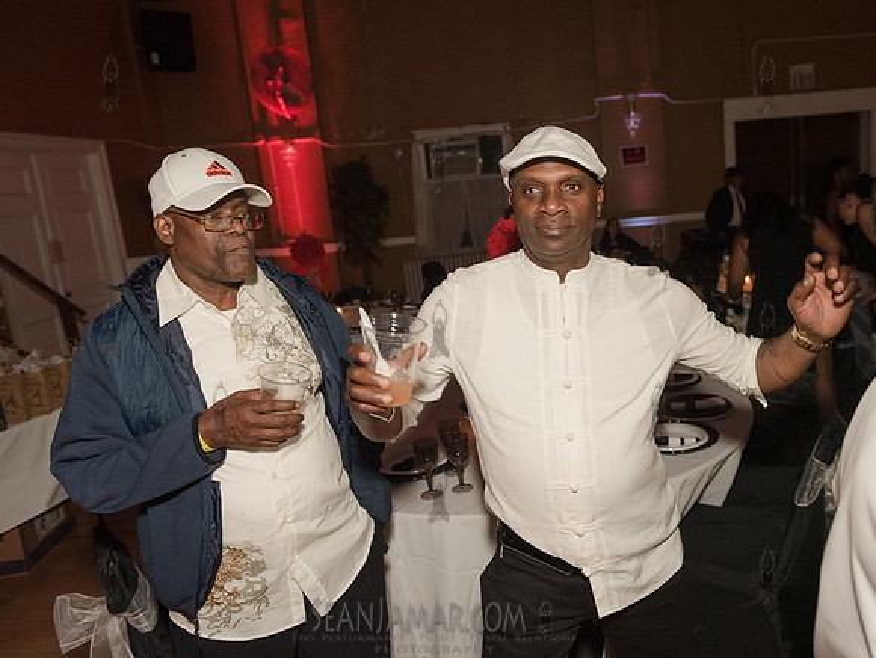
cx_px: 550
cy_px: 322
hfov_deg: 60.8
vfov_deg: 48.4
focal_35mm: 29
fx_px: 733
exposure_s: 1/250
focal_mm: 24
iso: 2000
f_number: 3.5
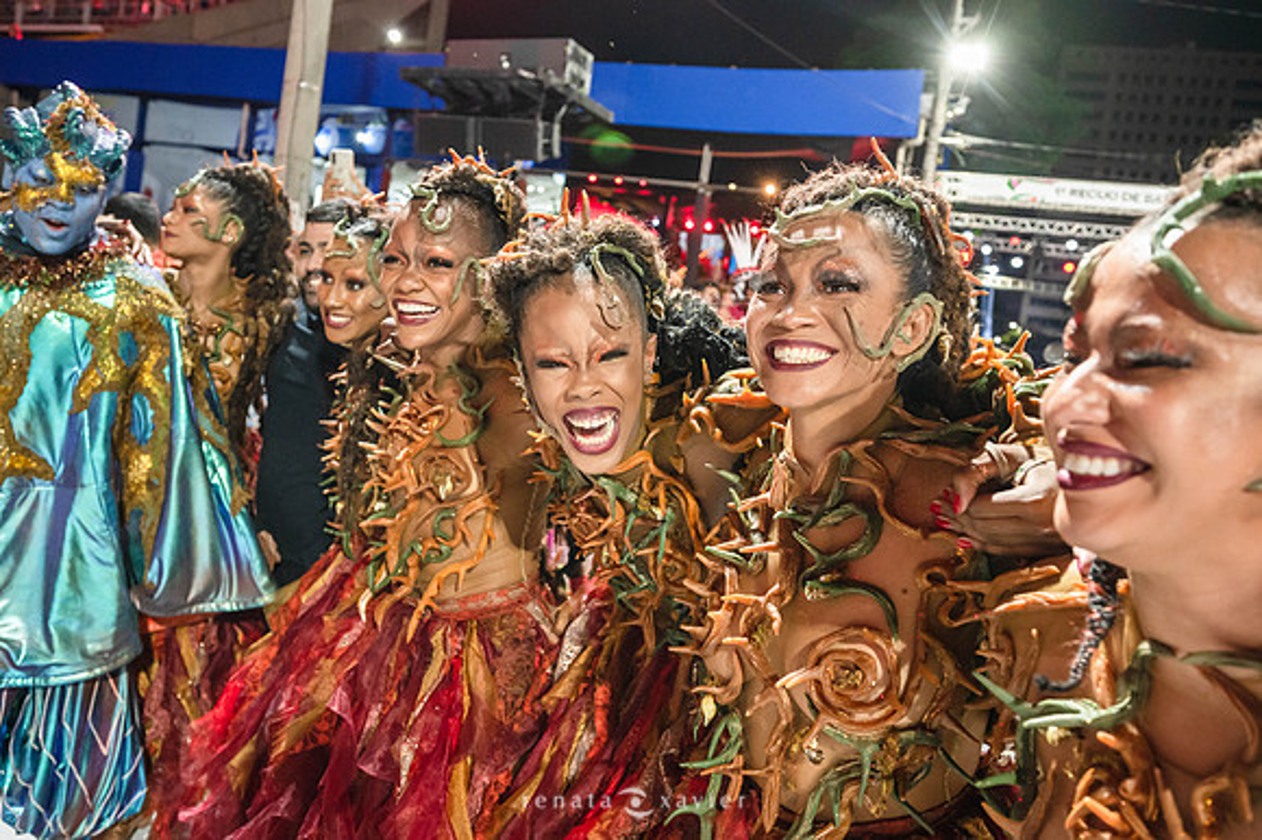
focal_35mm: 26
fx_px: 911
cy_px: 420
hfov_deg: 69.4
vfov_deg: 49.5
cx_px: 631
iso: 5000
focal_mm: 26
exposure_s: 1/250
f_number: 4
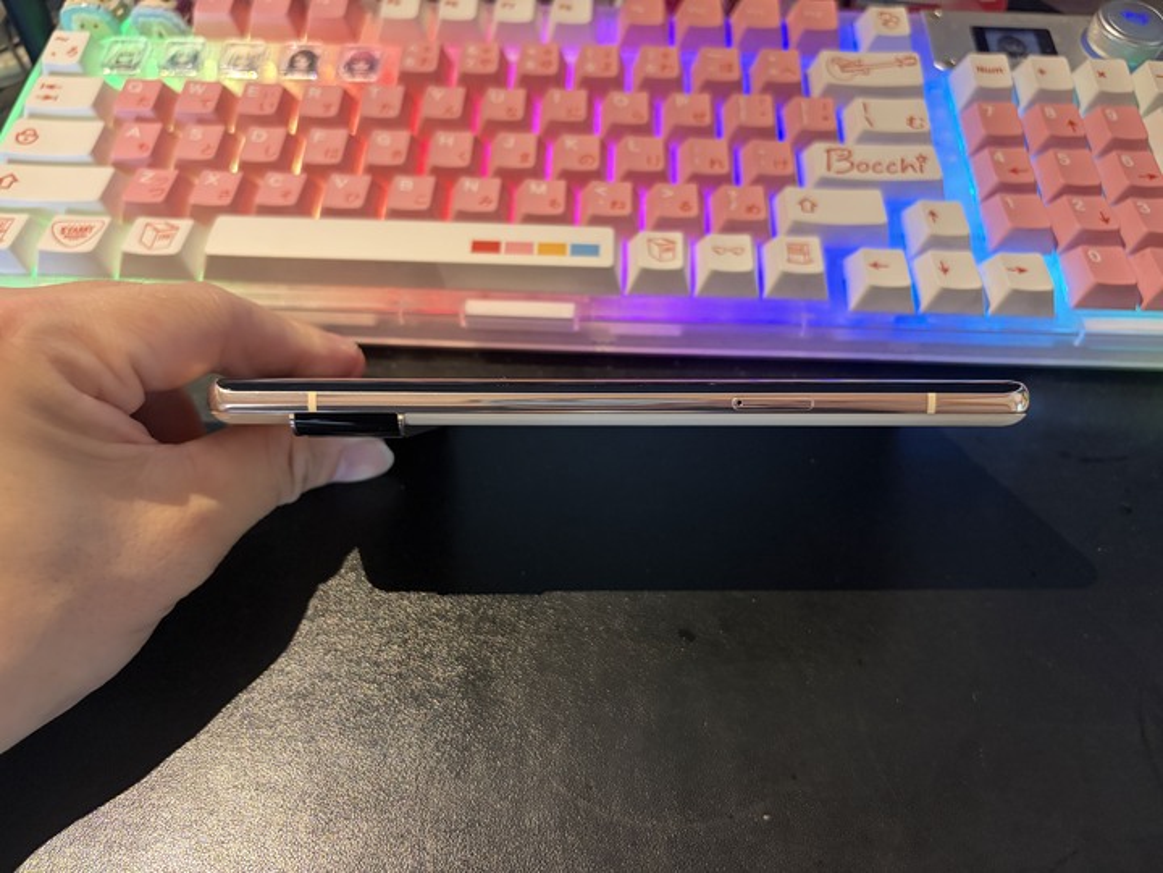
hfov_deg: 67.3
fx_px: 874
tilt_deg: -50.5
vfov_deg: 53.1
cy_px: 436
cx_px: 582
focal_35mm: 26
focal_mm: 5.96
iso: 400
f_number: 1.6
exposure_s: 1/59
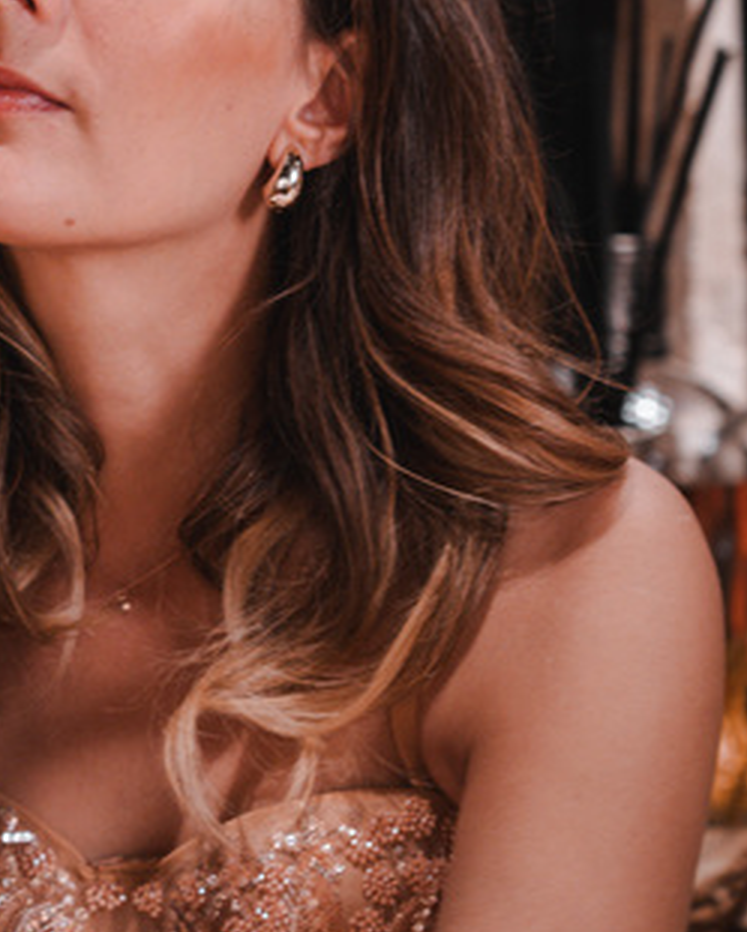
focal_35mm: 163
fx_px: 4502
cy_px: 135
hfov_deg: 9.4
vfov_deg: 11.8
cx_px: 51
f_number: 4
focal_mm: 75
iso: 1000
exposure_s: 1/60
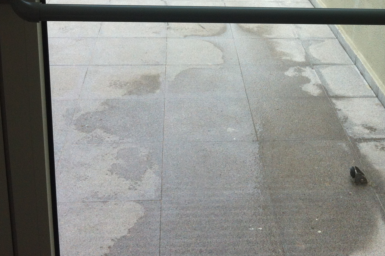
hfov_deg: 31.2
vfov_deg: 20.7
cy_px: 14
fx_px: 684
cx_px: 256
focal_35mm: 64
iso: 80
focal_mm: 3.85
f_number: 2.8
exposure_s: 1/171
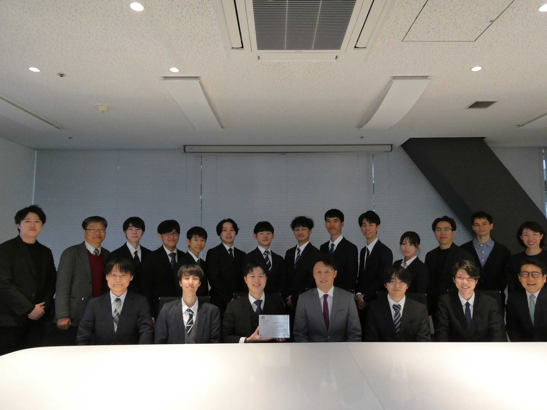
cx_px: 274
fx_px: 379
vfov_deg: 56.8
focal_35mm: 24
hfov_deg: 71.6
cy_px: 205
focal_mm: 4.3
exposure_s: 1/60
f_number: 3.3
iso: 500
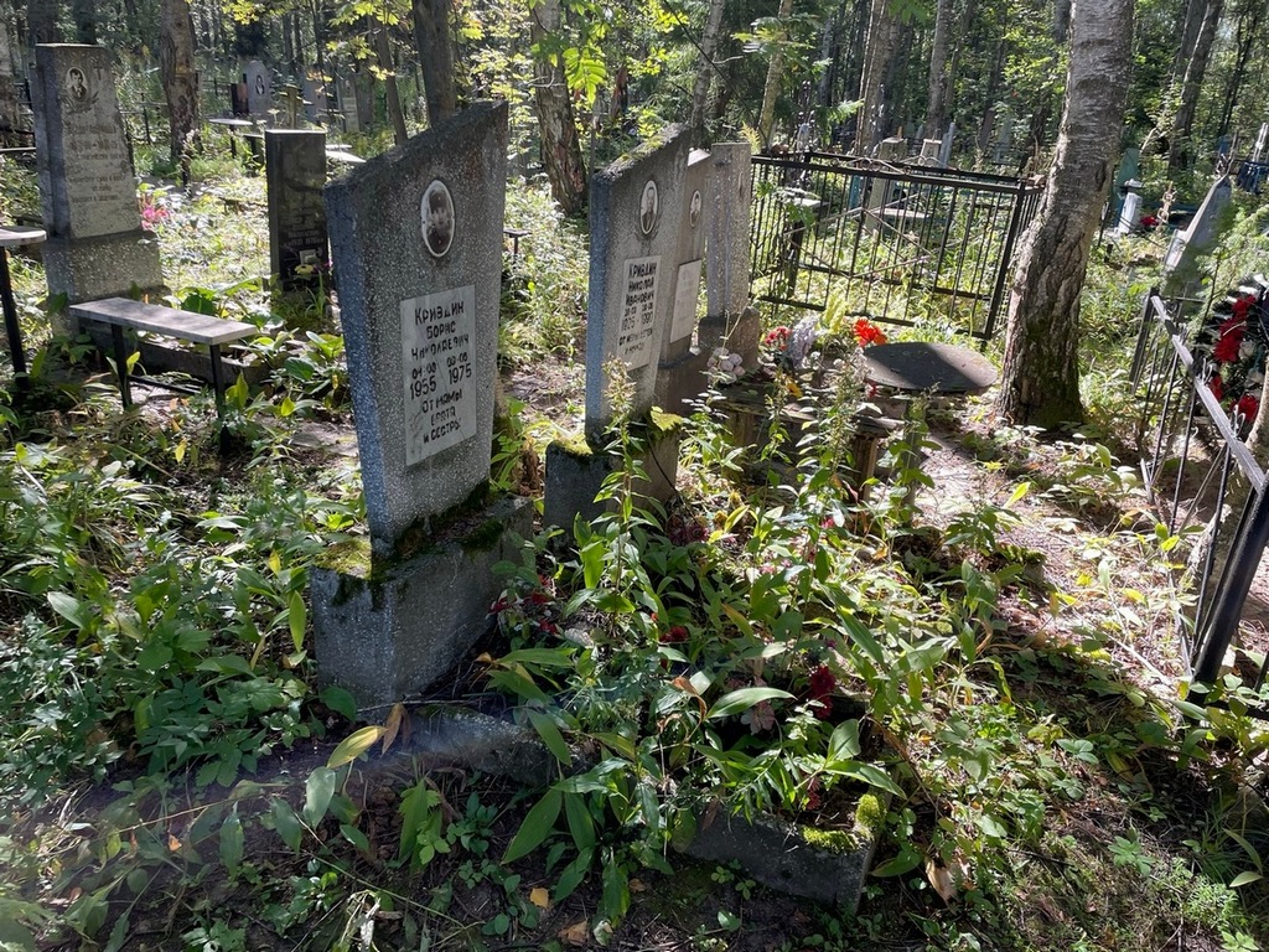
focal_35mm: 26
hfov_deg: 67.3
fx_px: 953
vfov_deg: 53.1
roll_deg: -2.7
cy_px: 476
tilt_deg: -20.9
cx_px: 634
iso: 32
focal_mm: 4.2
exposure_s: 1/190
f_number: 1.6
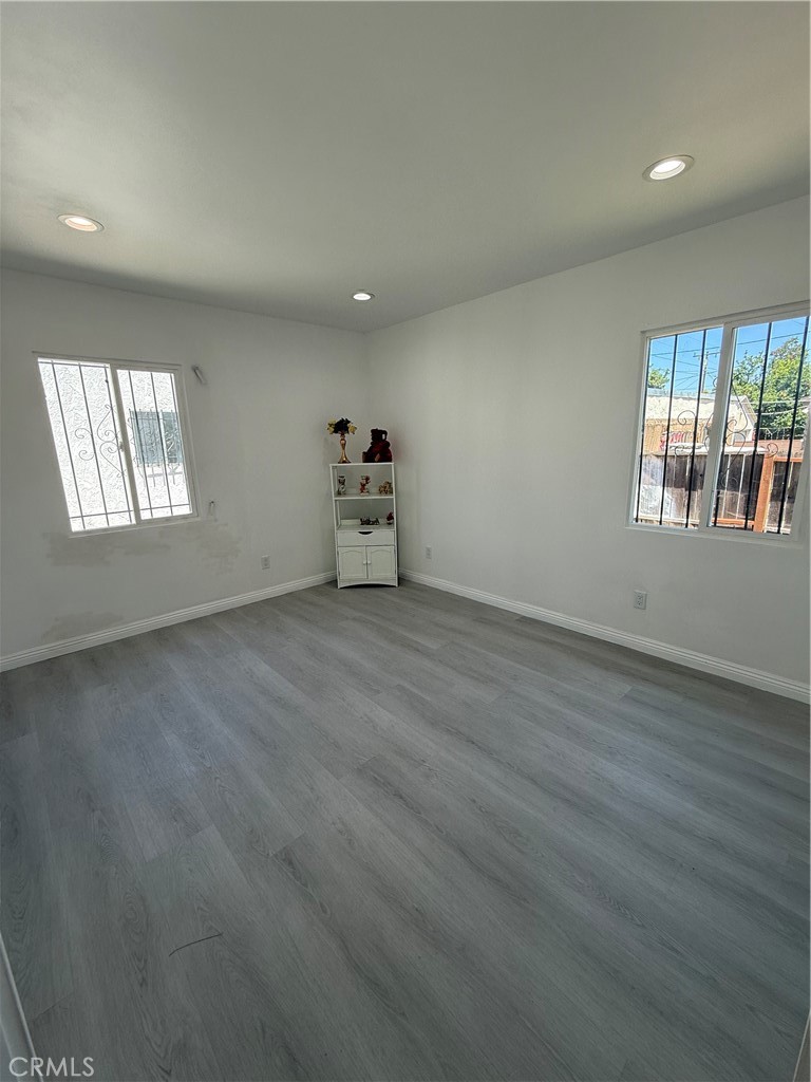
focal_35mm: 14
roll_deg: +0.7
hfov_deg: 85.7
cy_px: 541
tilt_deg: -11.0
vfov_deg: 102.1
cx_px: 406
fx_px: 437
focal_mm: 2.22
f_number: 2.2
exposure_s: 1/147
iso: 50
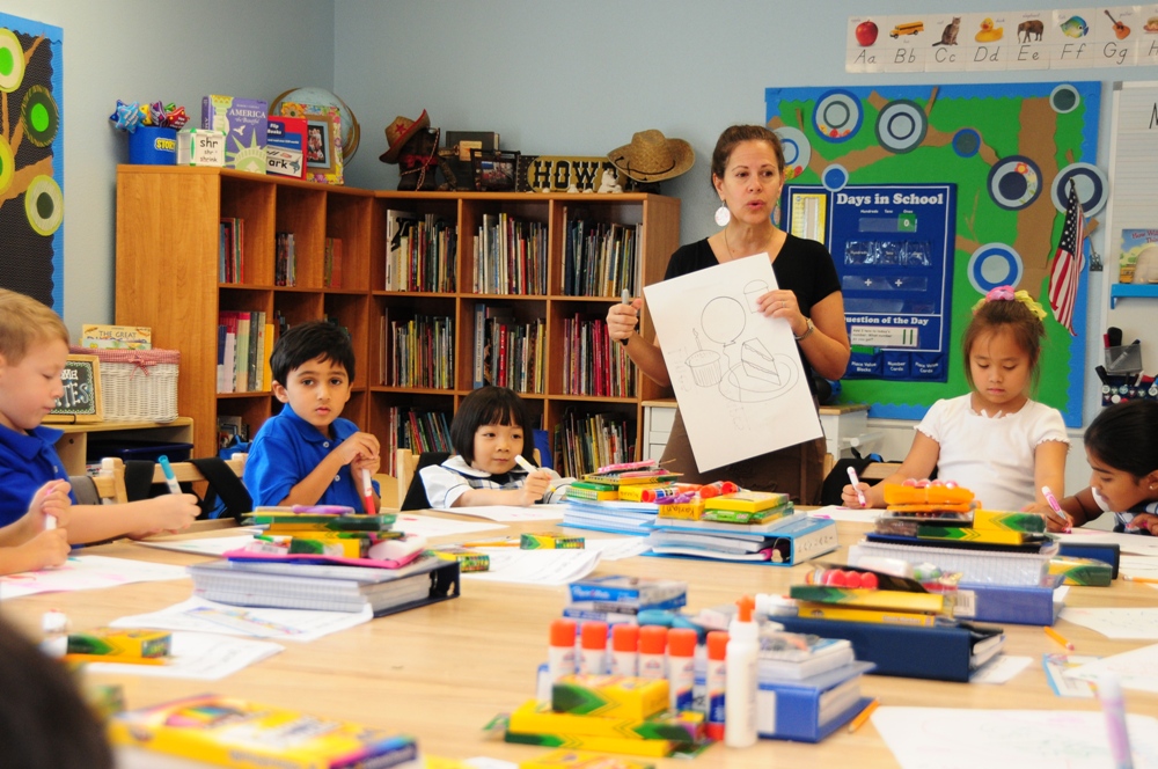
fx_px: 1687
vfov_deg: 25.7
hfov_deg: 37.9
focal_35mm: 52
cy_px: 384
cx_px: 579
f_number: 4.2
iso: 640
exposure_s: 1/100
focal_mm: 35
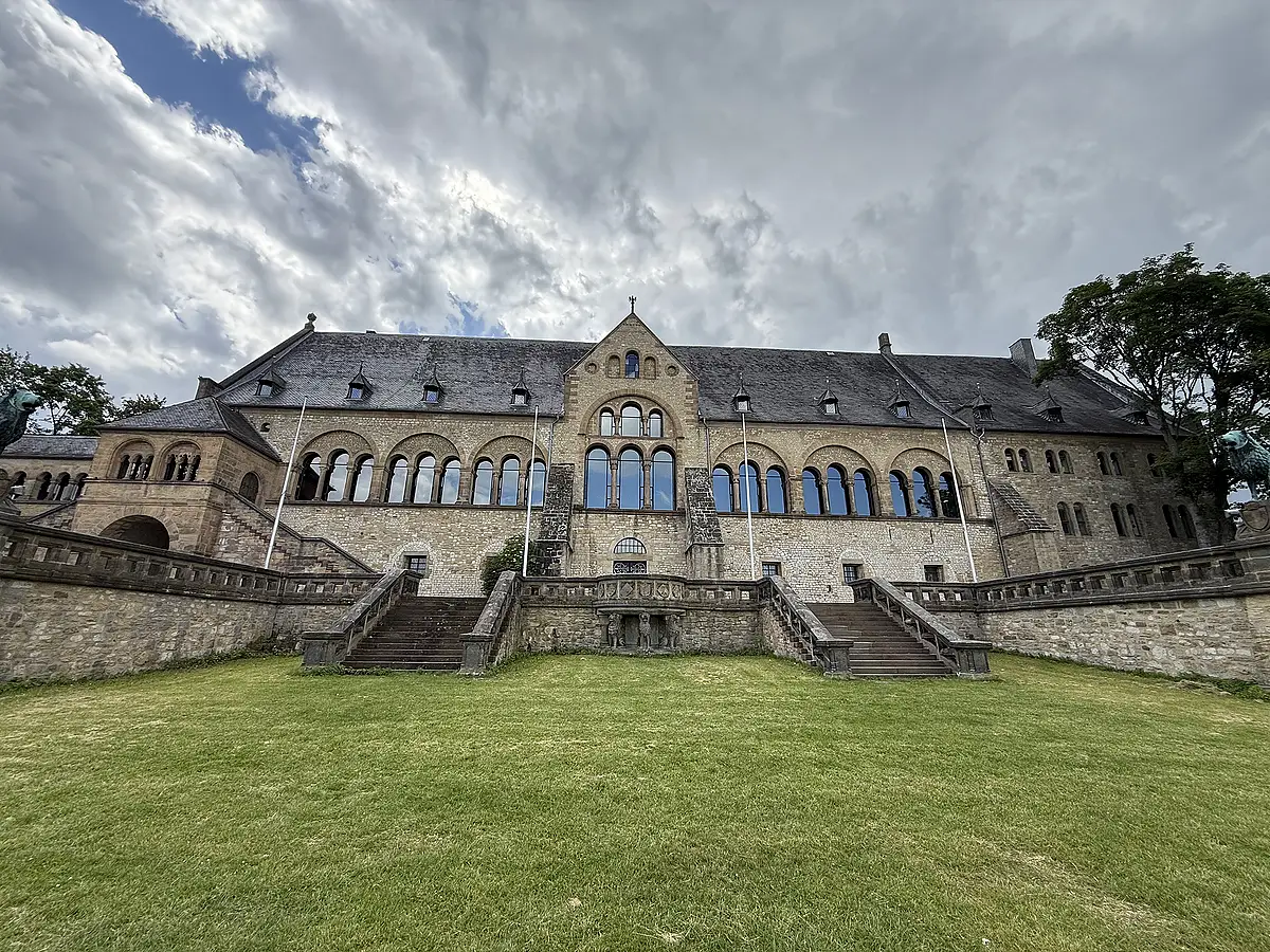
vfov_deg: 85.7
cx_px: 635
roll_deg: -0.7
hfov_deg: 102.1
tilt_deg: +19.0
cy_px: 476
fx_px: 514
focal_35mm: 14
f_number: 2.2
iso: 64
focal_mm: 2.22
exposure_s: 1/1431
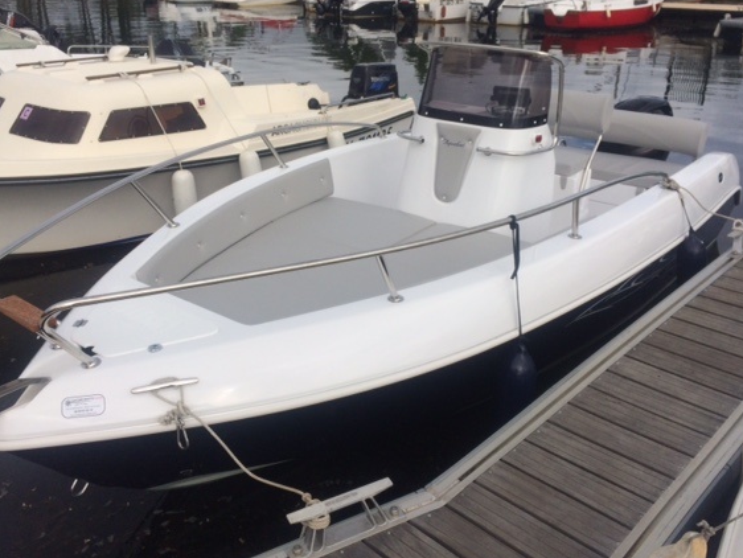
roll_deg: +0.0
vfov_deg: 42.9
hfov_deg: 55.3
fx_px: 709
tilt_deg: -18.6
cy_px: 250
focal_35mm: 33
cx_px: 357
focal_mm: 4.15
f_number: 2.2
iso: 32
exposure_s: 1/3165
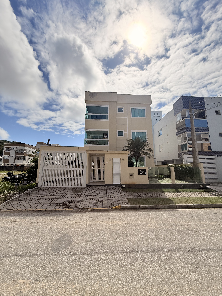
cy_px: 148
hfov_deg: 85.7
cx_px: 111
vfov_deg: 102.1
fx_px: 120
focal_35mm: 14
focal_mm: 2.22
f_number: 2.2
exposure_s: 1/6173
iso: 80
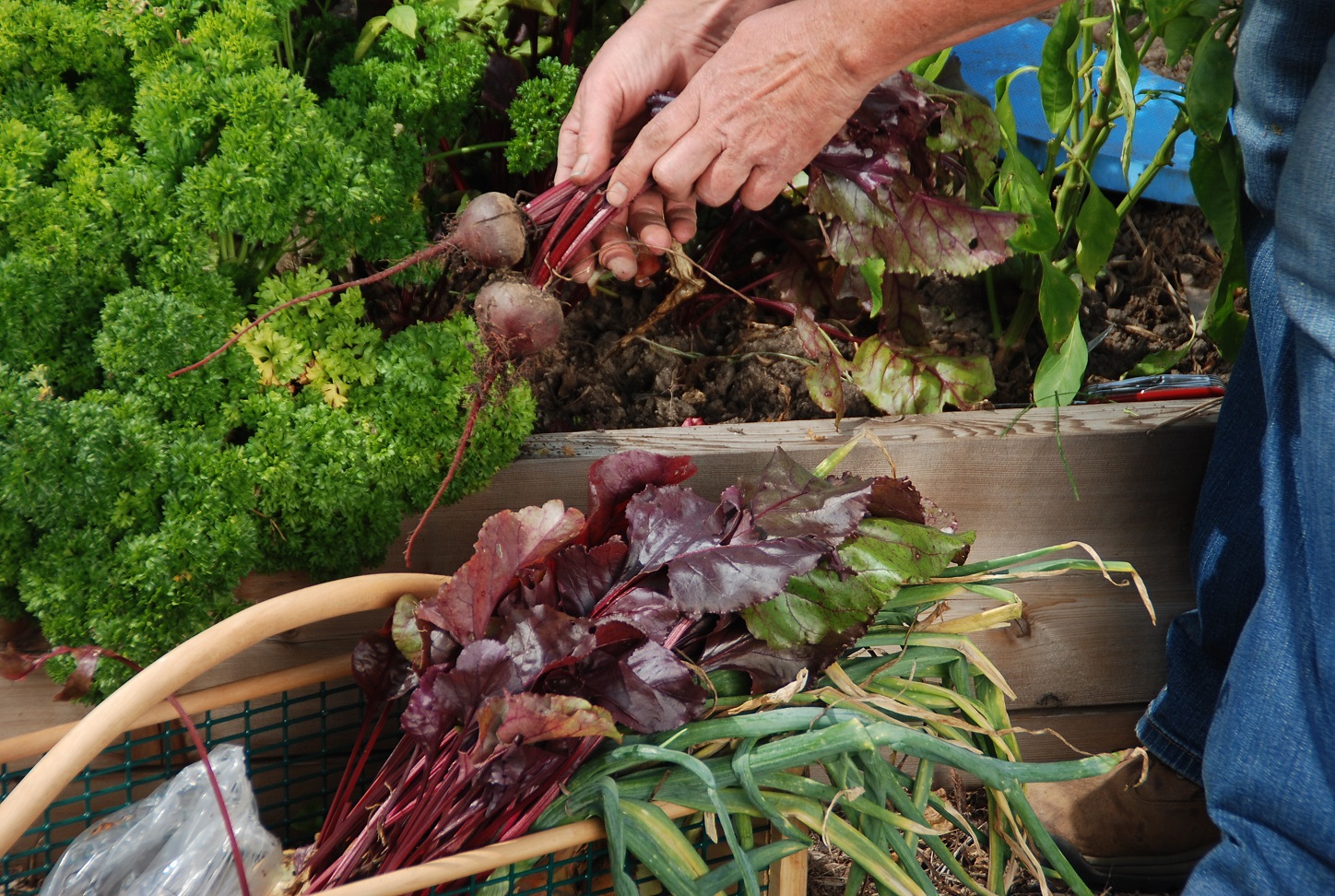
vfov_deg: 8.2
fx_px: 6243
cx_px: 668
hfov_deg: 12.2
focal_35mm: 168
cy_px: 448
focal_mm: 112
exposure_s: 1/640
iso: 200
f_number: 6
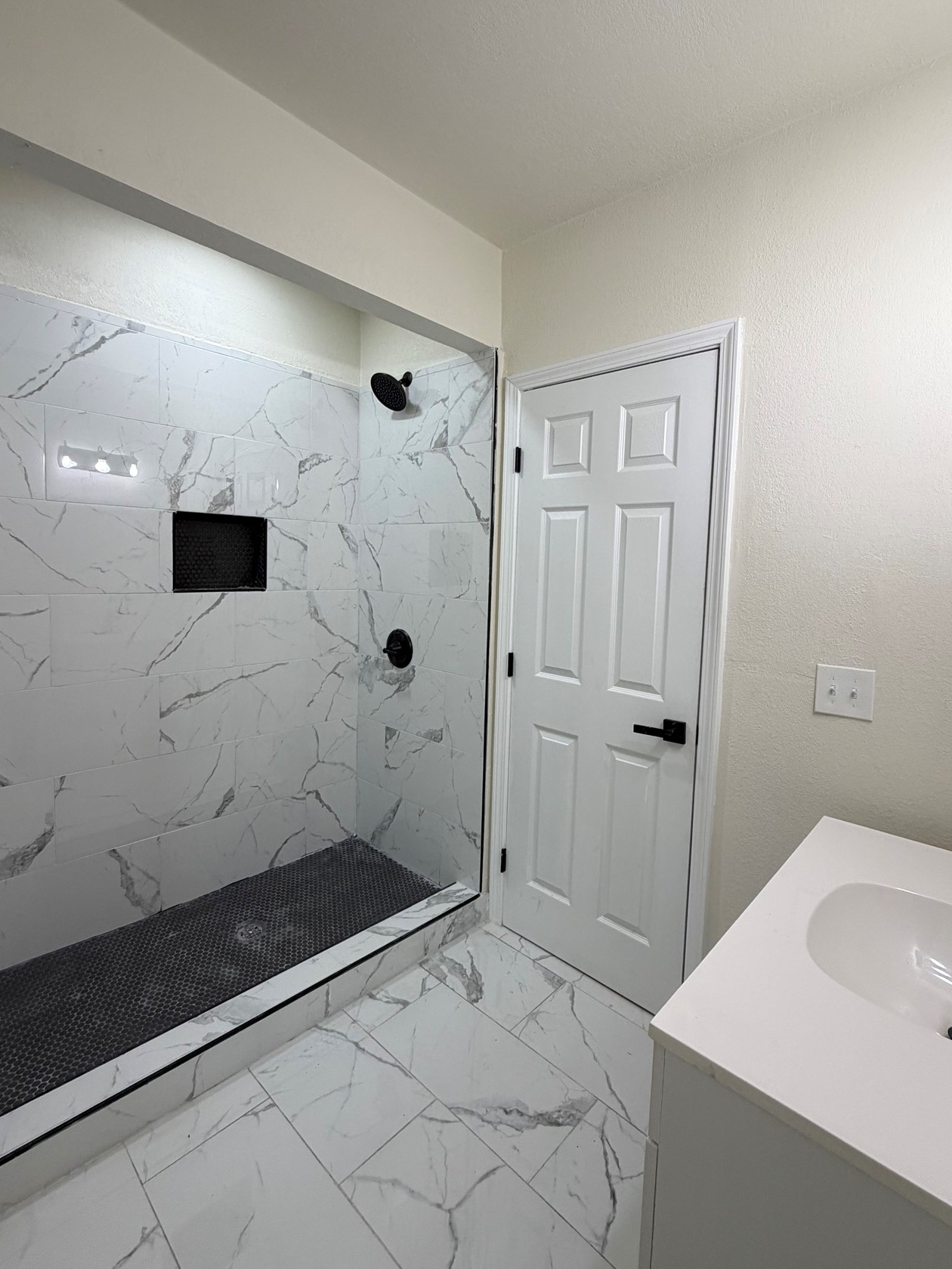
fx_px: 587
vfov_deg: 94.4
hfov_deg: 78.1
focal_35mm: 16
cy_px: 603
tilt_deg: -4.1
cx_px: 479
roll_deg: -1.6
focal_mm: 2.22
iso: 160
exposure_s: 1/120
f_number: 2.2
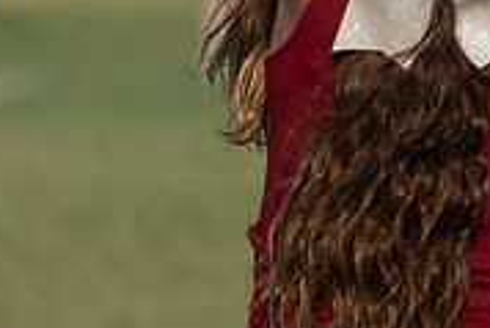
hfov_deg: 2.9
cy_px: -109
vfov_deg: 2.0
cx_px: 735
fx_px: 9535
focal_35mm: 700
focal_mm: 215
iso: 160
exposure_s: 1/1250
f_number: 5.6
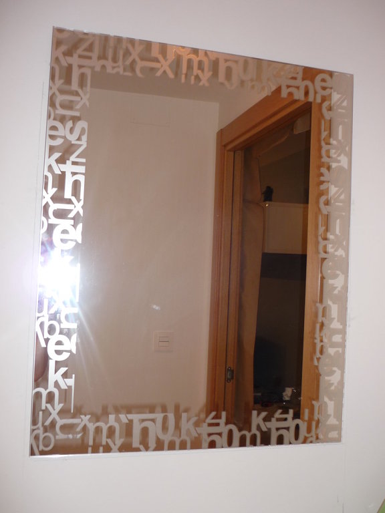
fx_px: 489
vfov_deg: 55.4
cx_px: 192
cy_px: 256
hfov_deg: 42.9
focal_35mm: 33
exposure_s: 1/30
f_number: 2.8
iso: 100
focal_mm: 5.5
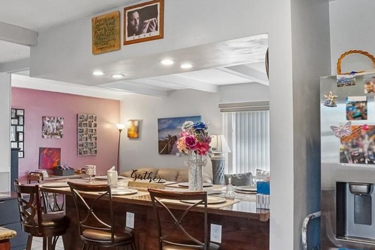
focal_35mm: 35
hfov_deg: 52.8
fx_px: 364
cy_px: 151
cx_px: 110
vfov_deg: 37.7
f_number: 8
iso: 1250
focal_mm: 10
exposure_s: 1/30
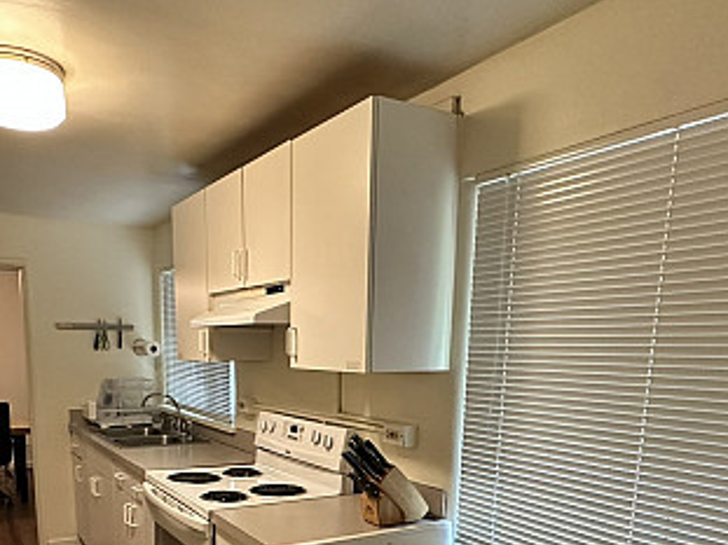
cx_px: 294
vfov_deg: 43.4
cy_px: 472
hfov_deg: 59.5
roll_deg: -0.9
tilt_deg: -10.6
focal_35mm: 30
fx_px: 631
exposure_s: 1/60
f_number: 2.2
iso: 500
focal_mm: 2.22
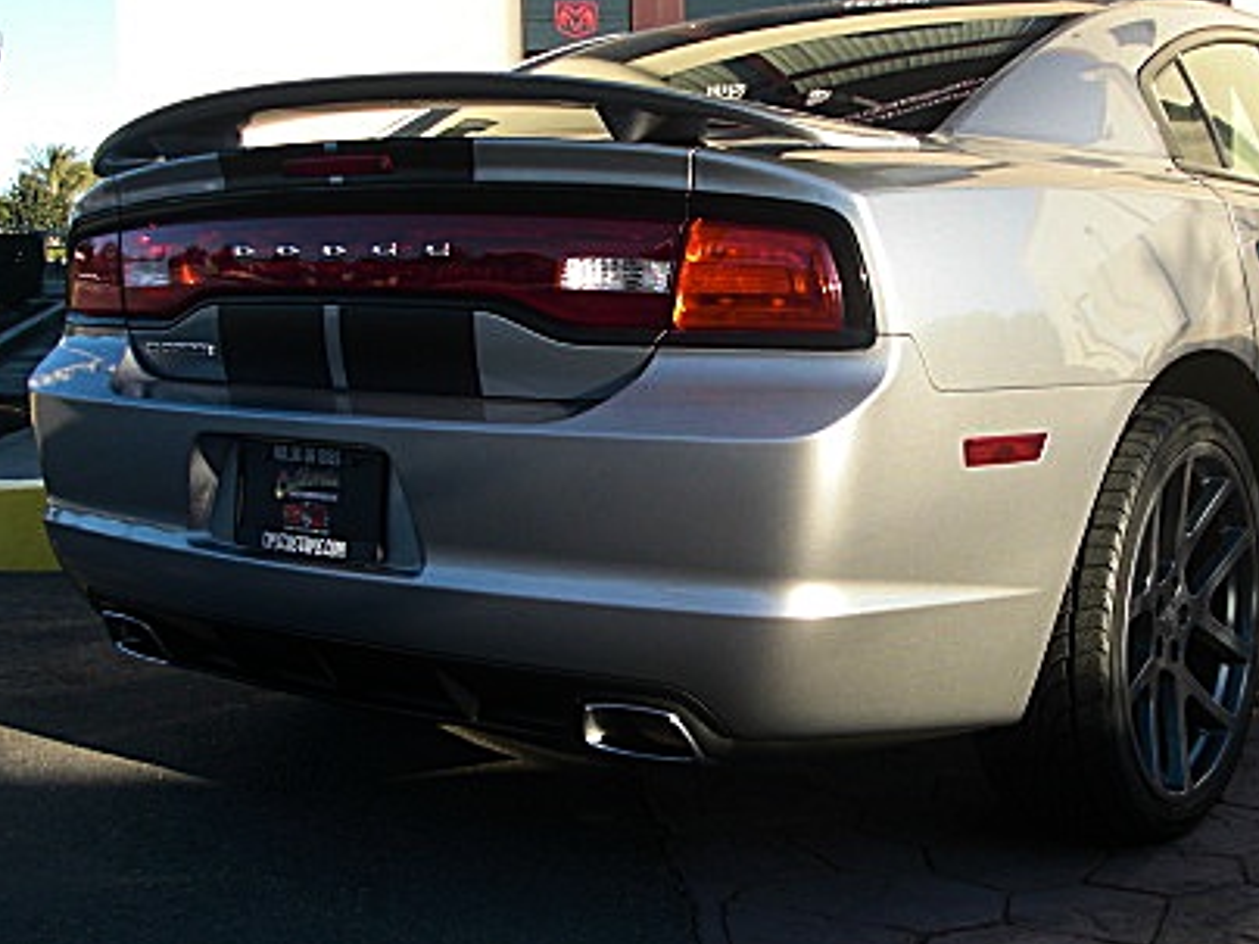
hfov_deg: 33.6
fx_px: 2073
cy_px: 492
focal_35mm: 57
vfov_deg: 25.7
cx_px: 785
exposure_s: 1/400
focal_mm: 6.3
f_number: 2.8
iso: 50
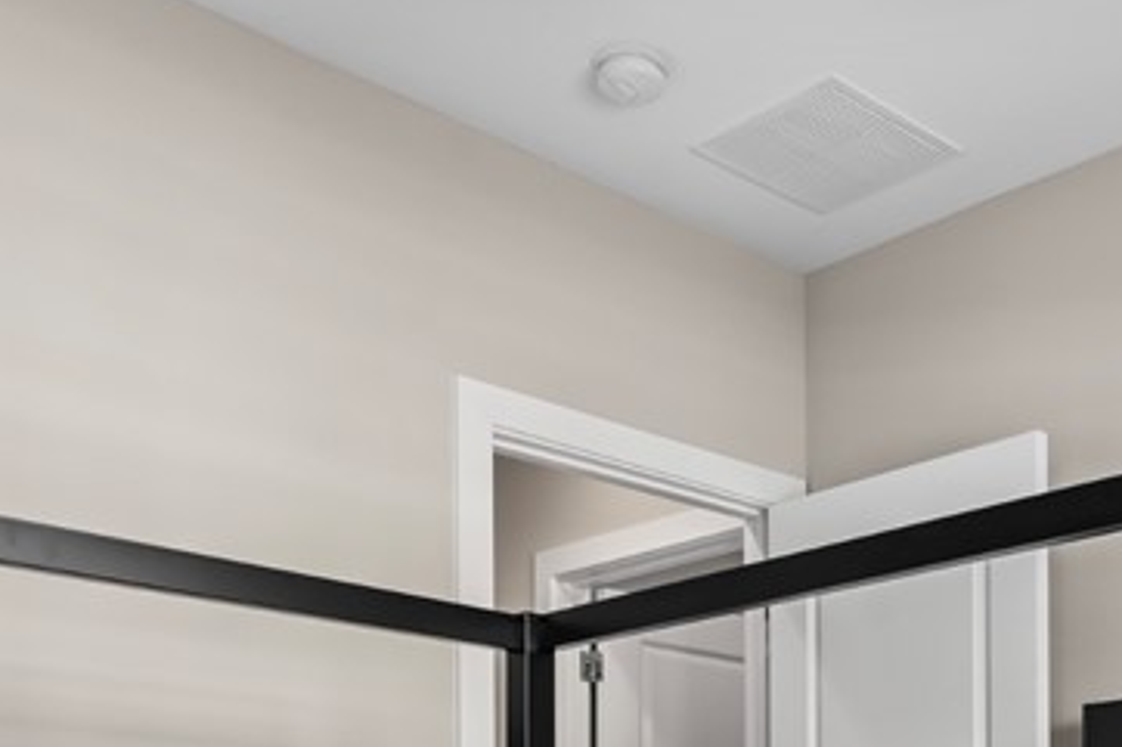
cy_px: 961
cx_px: 880
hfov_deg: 37.6
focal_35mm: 51
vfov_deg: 23.5
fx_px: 1589
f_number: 8
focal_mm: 17
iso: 400
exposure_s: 1/15
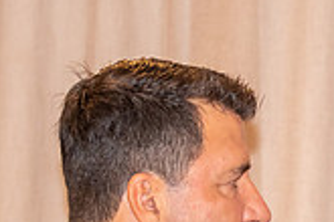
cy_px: 302
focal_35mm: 431
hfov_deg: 4.8
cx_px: 390
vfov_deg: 3.2
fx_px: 3998
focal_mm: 78
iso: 1000
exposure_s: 1/60
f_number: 2.8
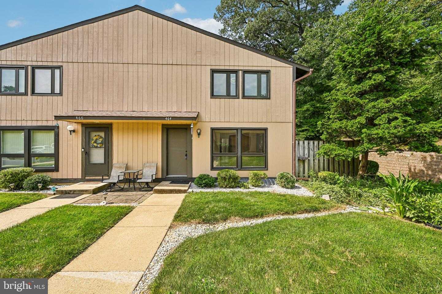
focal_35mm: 14
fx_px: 172
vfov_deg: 81.2
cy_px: 147
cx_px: 221
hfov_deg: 104.3
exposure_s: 1/200
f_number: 8
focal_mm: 14
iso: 100
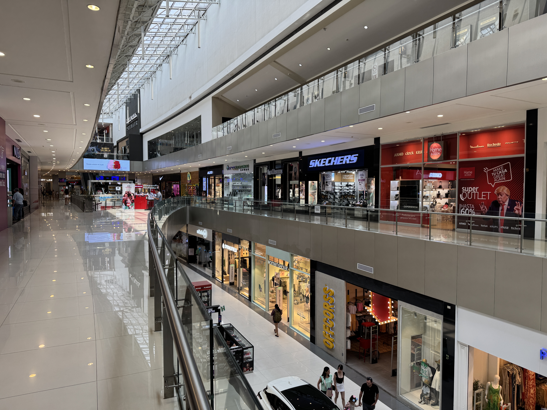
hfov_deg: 71.6
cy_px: 205
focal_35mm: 24
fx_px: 379
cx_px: 274
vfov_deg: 56.8
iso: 64
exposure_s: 1/121
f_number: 1.78
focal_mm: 6.76
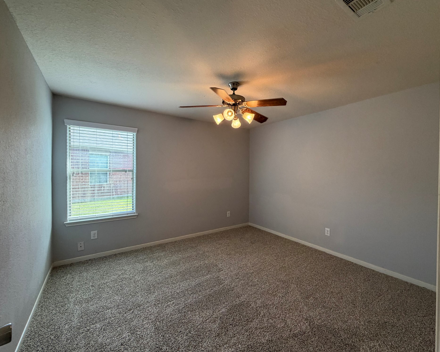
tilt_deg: -0.7
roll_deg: -0.5
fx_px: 195
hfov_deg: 96.6
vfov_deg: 84.0
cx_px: 238
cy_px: 171
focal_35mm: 15
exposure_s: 1/120
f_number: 2.2
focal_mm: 2.22
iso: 200
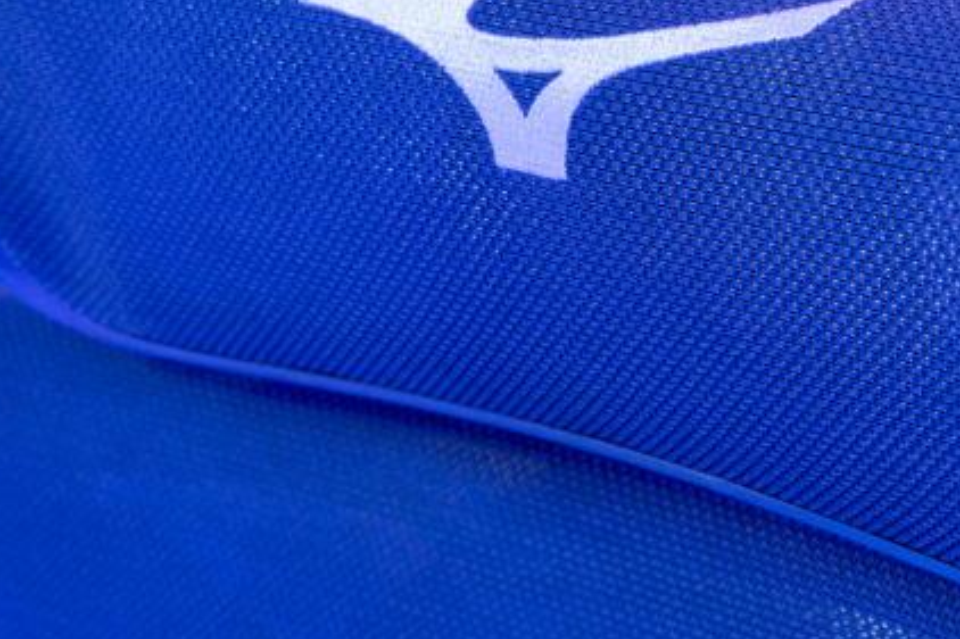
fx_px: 2266
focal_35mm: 85
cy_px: 335
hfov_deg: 23.9
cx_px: 582
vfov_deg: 16.1
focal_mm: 35
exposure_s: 1/20
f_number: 4
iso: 800
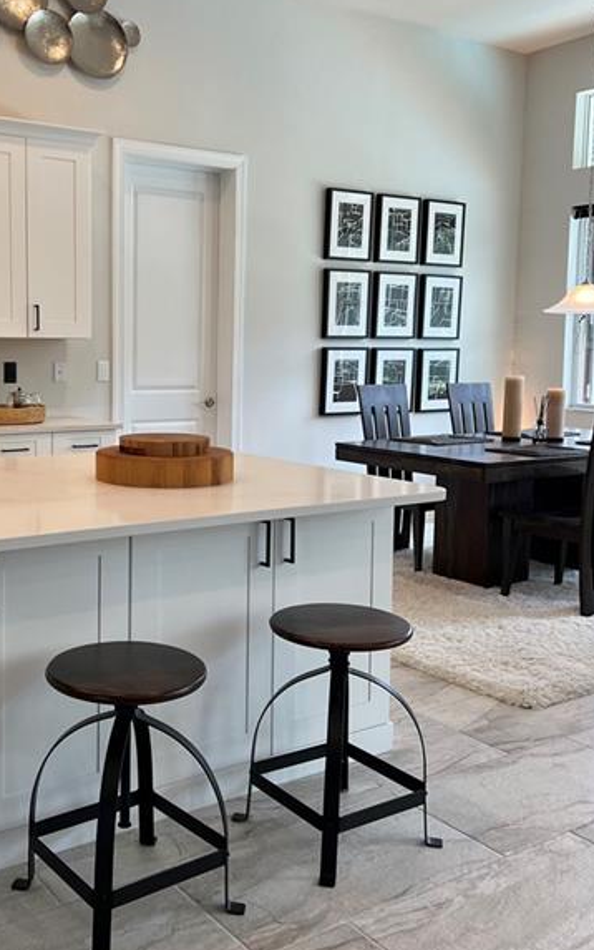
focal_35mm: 37
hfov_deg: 33.8
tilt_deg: -5.9
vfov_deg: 52.7
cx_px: 151
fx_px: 957
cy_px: 430
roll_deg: -1.0
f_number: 1.5
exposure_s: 1/120
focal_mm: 5.7
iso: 100
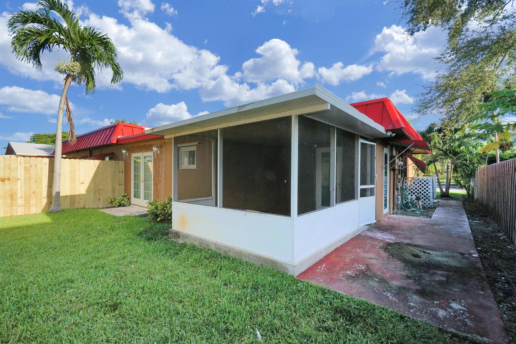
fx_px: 229
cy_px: 172
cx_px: 258
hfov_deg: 96.7
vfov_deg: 73.7
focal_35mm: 16
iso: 500
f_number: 20
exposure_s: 1/200
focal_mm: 16
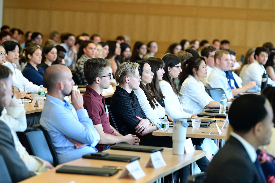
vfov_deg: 7.8
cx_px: 138
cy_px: 92
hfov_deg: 11.7
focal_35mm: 175
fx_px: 1337
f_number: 4.5
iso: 4000
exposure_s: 1/160
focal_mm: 175
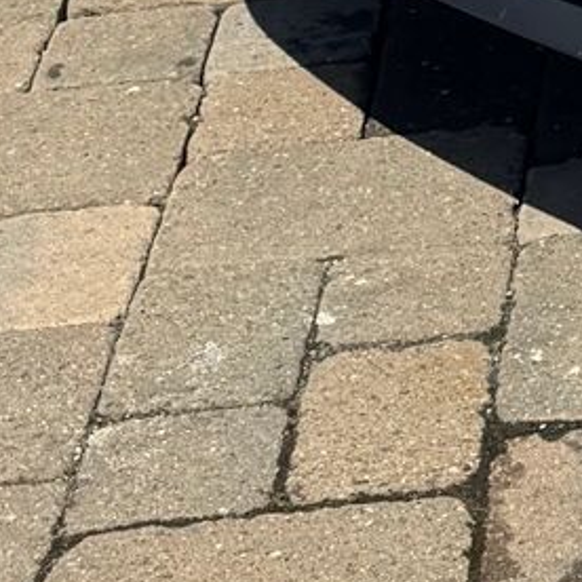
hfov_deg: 7.8
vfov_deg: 7.7
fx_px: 3747
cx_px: 1704
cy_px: -1210
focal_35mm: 197
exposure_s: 1/4950
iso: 80
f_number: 1.78
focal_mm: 6.76
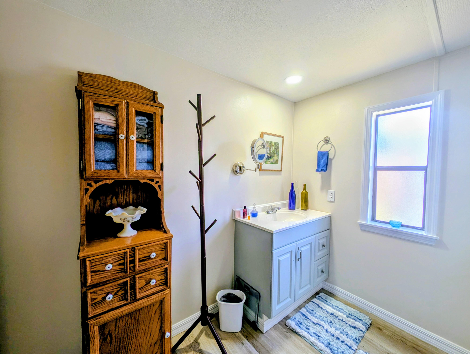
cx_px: 235
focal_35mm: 12
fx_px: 163
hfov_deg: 110.5
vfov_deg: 94.6
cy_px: 177
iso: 44
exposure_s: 1/137
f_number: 1.95
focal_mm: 2.23
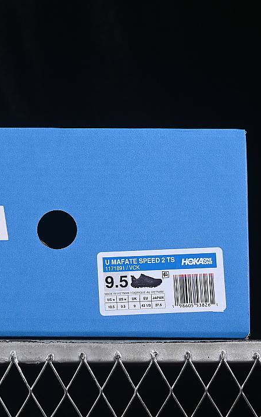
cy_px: 208
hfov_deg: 11.4
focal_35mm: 115
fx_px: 1308
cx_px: 60
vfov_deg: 18.1
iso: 160
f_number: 8
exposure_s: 1/80
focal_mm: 50
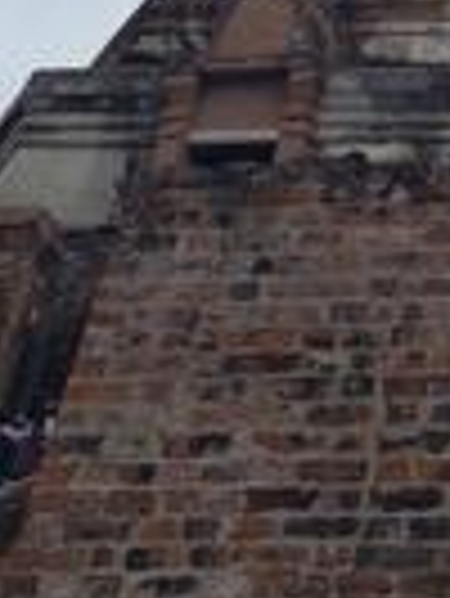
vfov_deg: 23.4
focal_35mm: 83
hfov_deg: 15.9
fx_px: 1436
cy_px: 189
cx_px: 734
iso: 50
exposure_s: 1/3111
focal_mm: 6.19
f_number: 1.65
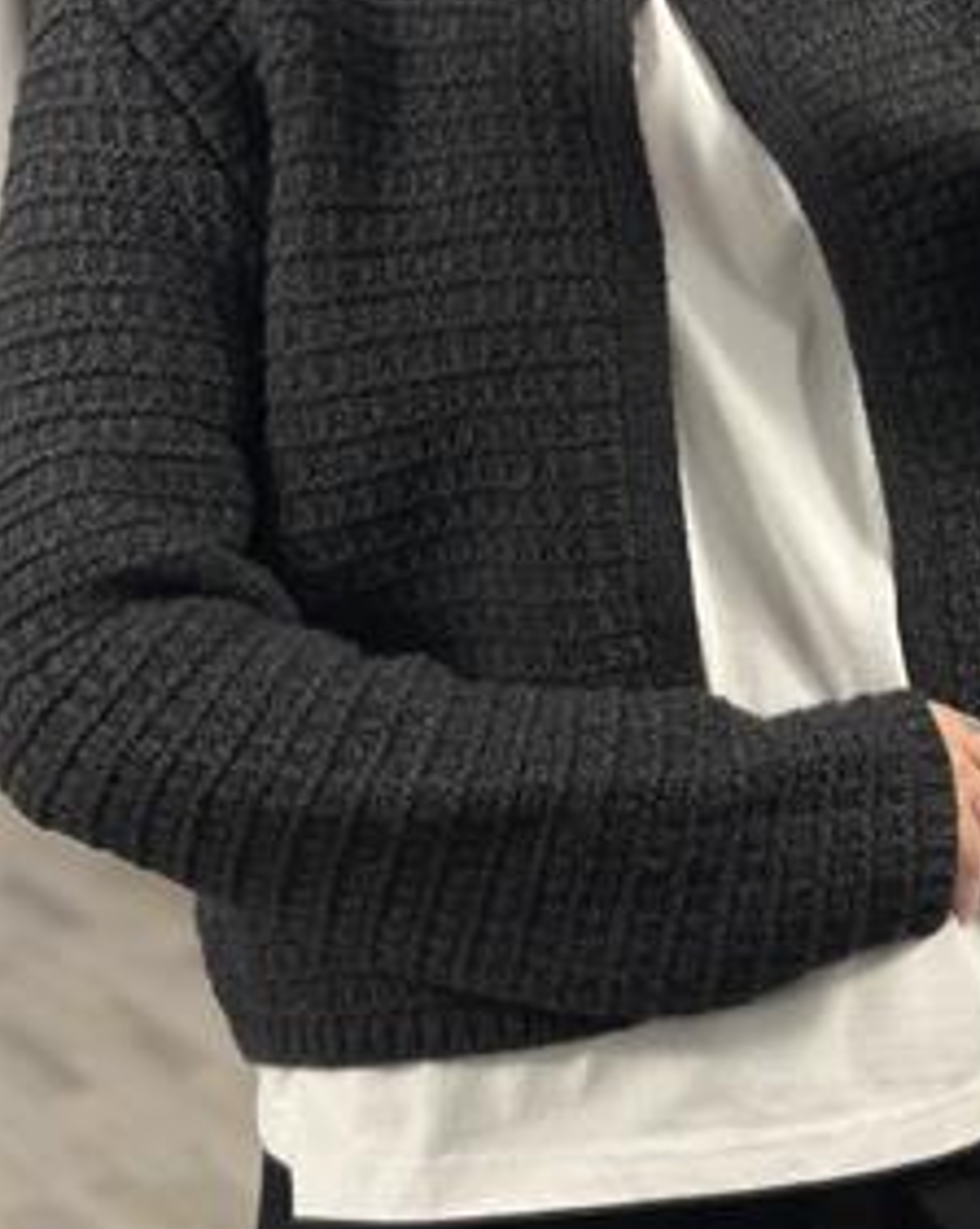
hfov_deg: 22.0
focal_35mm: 69
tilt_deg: -32.3
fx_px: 2507
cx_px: 669
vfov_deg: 27.4
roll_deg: +4.8
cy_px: 448
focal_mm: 6.86
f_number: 1.78
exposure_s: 1/100
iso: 64
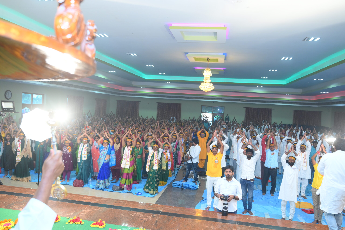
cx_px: 172
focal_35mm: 30
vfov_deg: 43.5
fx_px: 287
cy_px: 115
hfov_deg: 62.0
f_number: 4
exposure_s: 1/160
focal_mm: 30
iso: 1600
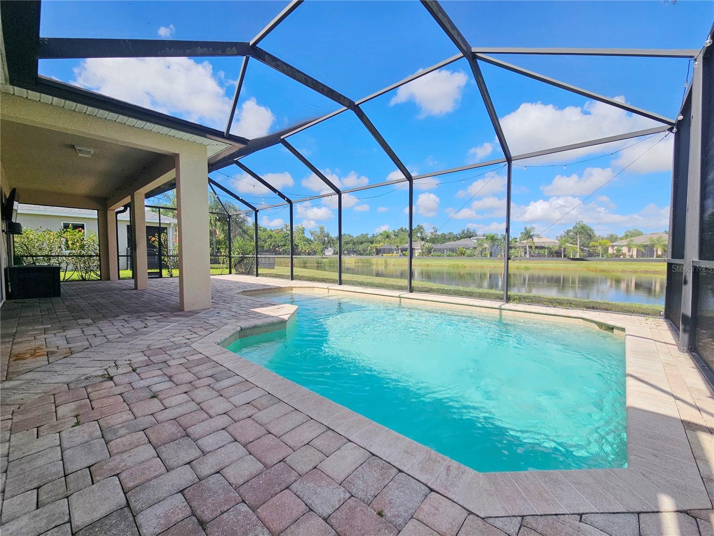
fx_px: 268
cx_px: 357
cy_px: 268
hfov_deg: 106.2
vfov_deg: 89.9
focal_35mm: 13
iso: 50
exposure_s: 1/1472
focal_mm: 2.2
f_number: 2.2
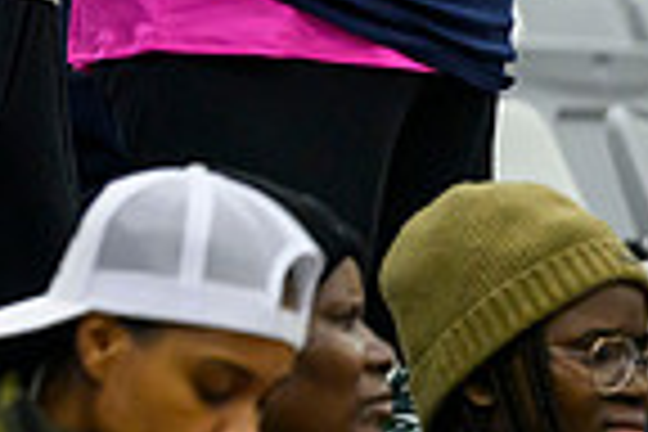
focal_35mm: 803
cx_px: -608
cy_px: -313
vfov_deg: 1.7
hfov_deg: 2.6
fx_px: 14453
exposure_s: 1/800
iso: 4000
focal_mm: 200
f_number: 3.2
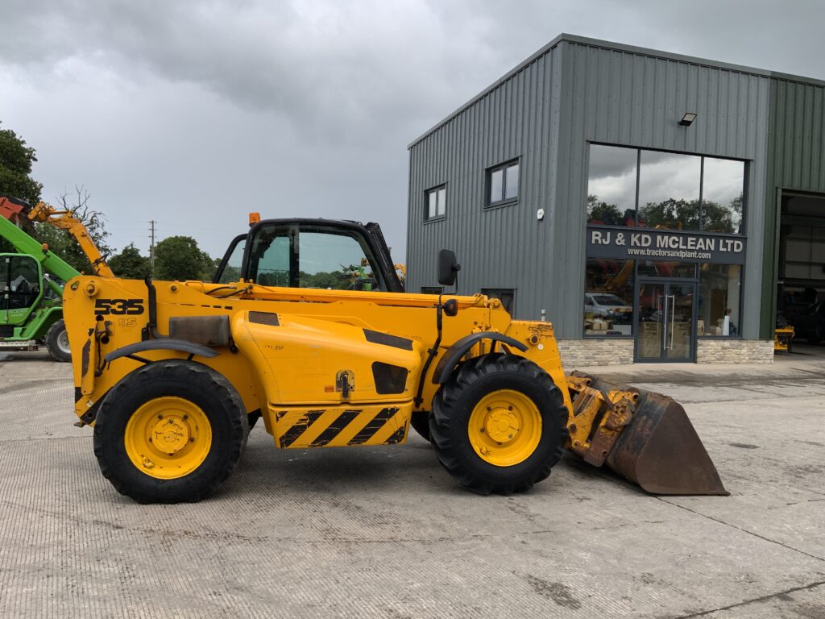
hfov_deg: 61.7
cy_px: 310
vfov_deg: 48.2
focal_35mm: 29
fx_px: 691
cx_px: 412
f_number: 1.8
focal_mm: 3
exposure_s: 1/1412
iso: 16
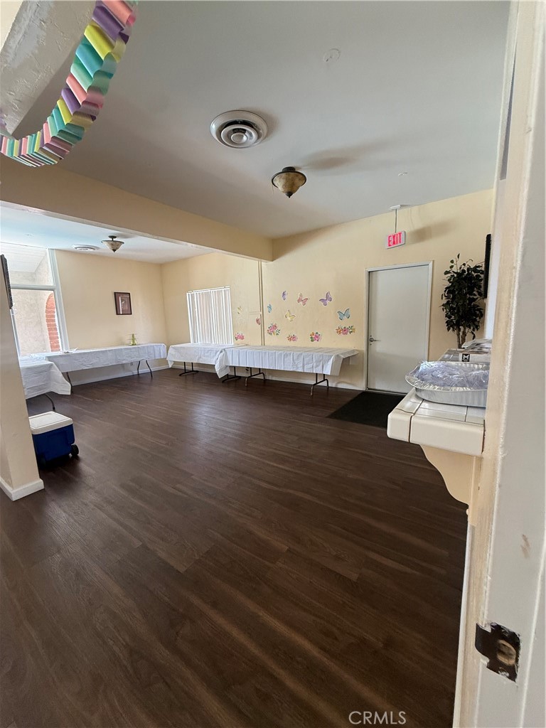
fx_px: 294
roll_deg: +1.6
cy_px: 364
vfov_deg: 102.1
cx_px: 273
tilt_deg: -8.5
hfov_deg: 85.7
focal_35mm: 14
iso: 250
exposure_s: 1/99
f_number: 2.2
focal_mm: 2.22
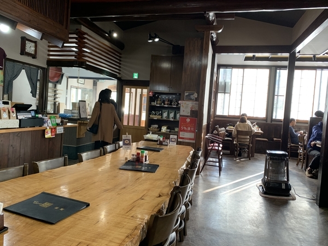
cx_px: 164
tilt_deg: -1.5
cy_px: 123
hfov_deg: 67.3
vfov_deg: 53.1
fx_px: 246
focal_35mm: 26
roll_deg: -3.3
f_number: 1.8
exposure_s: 1/82
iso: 100
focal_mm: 4.25
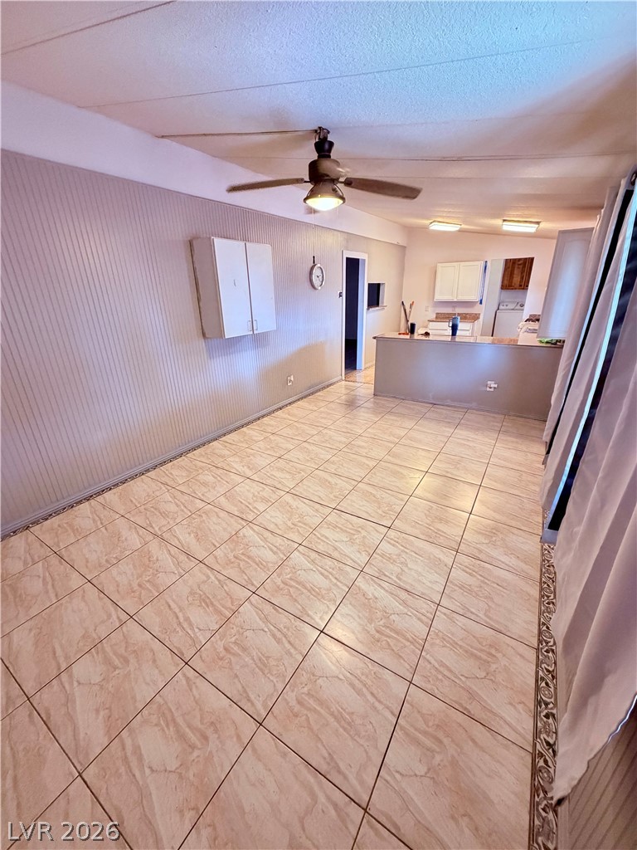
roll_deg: +1.2
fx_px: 344
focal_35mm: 14
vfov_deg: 102.1
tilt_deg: -17.4
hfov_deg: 85.7
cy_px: 425
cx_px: 318
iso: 500
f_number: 2.2
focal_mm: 2.22
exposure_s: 1/60
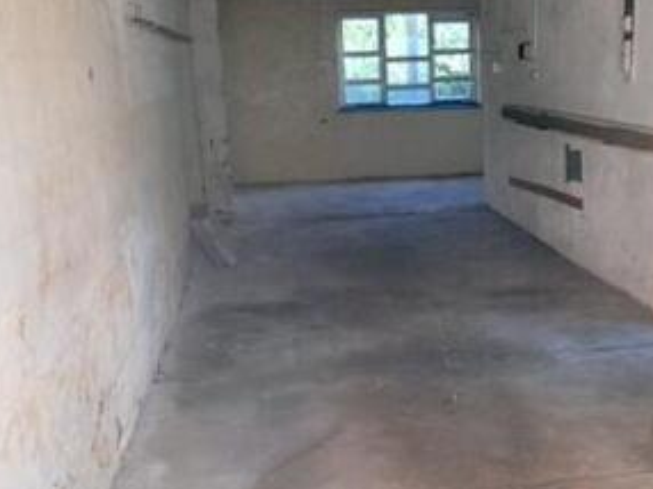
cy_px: 273
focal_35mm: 51
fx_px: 961
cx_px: 428
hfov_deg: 37.2
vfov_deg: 28.5
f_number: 2
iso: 64
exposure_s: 1/50
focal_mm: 4.6
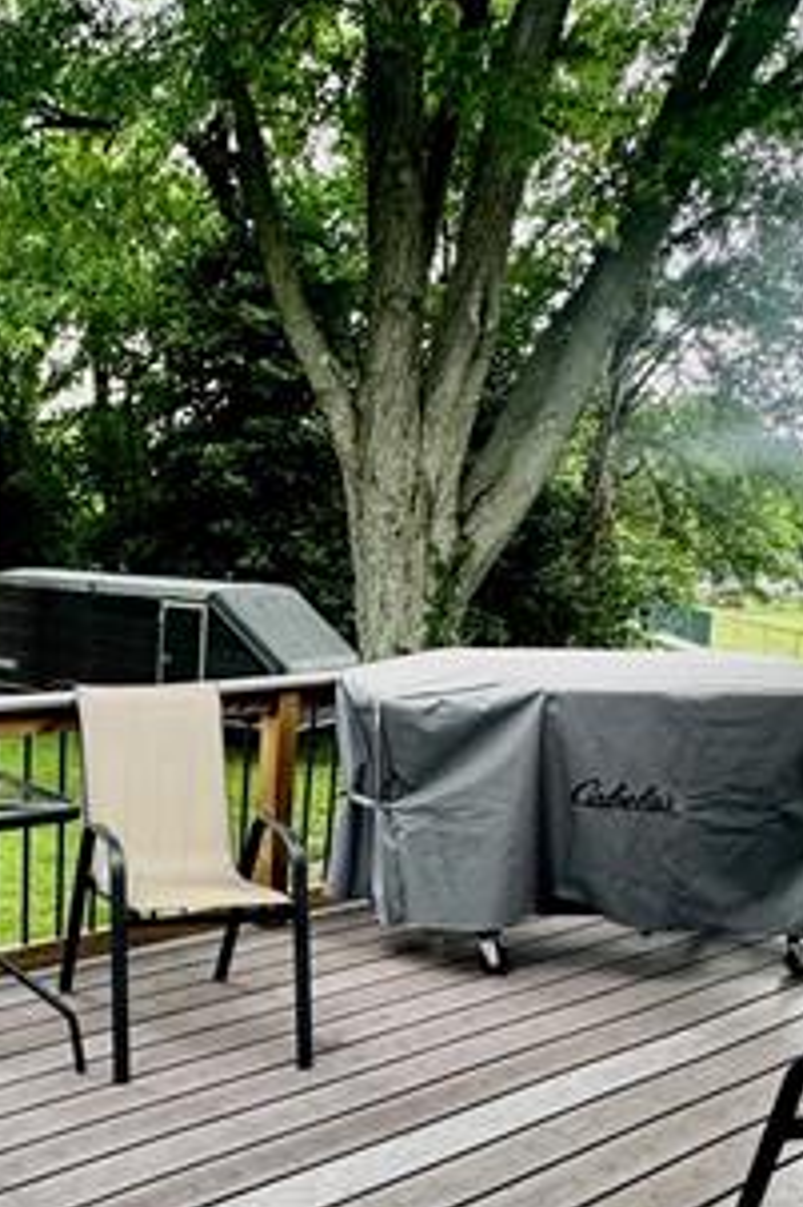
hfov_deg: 33.7
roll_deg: -1.6
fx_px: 1239
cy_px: 795
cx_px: 60
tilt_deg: -13.4
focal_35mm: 37
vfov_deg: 51.0
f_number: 2.2
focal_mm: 2.22
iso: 250
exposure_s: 1/99
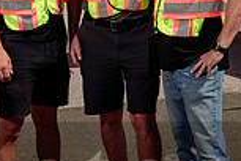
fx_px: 623
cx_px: 186
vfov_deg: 14.2
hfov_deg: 21.7
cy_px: -42
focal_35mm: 93
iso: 64
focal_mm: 24
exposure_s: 1/250
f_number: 8
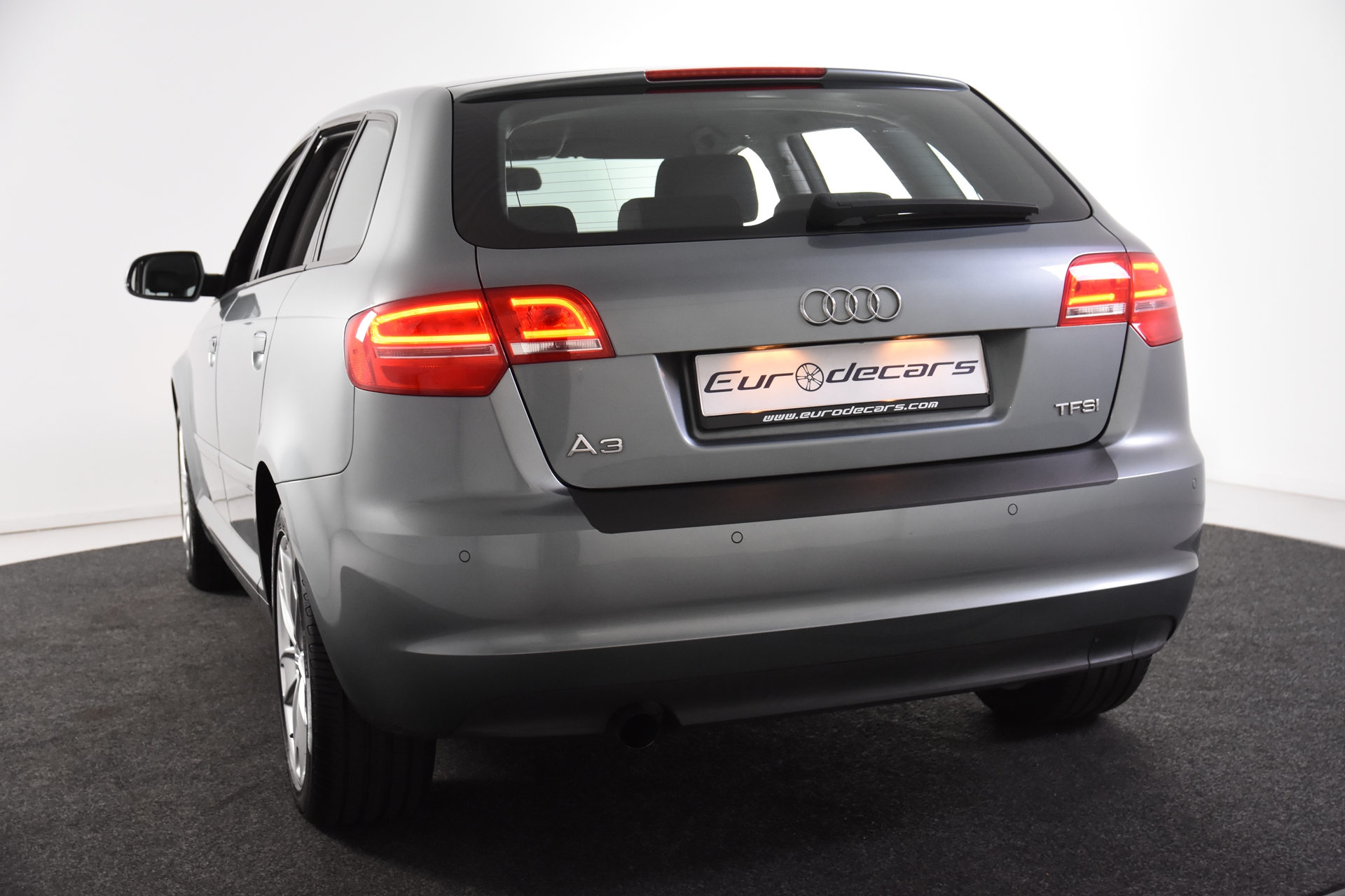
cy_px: 448
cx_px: 672
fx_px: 1905
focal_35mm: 51
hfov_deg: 38.9
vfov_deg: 26.5
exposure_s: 1/100
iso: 1600
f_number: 5
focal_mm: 34
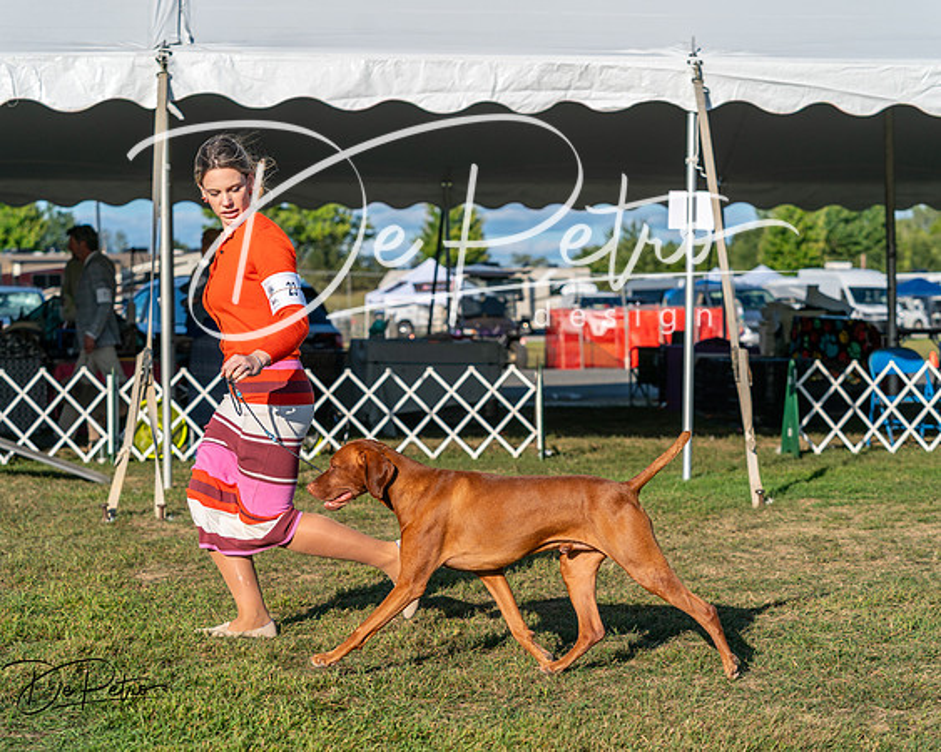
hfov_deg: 23.5
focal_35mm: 81
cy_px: 376
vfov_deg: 18.9
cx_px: 470
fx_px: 2257
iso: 100
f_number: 4.5
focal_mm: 72
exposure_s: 1/1250
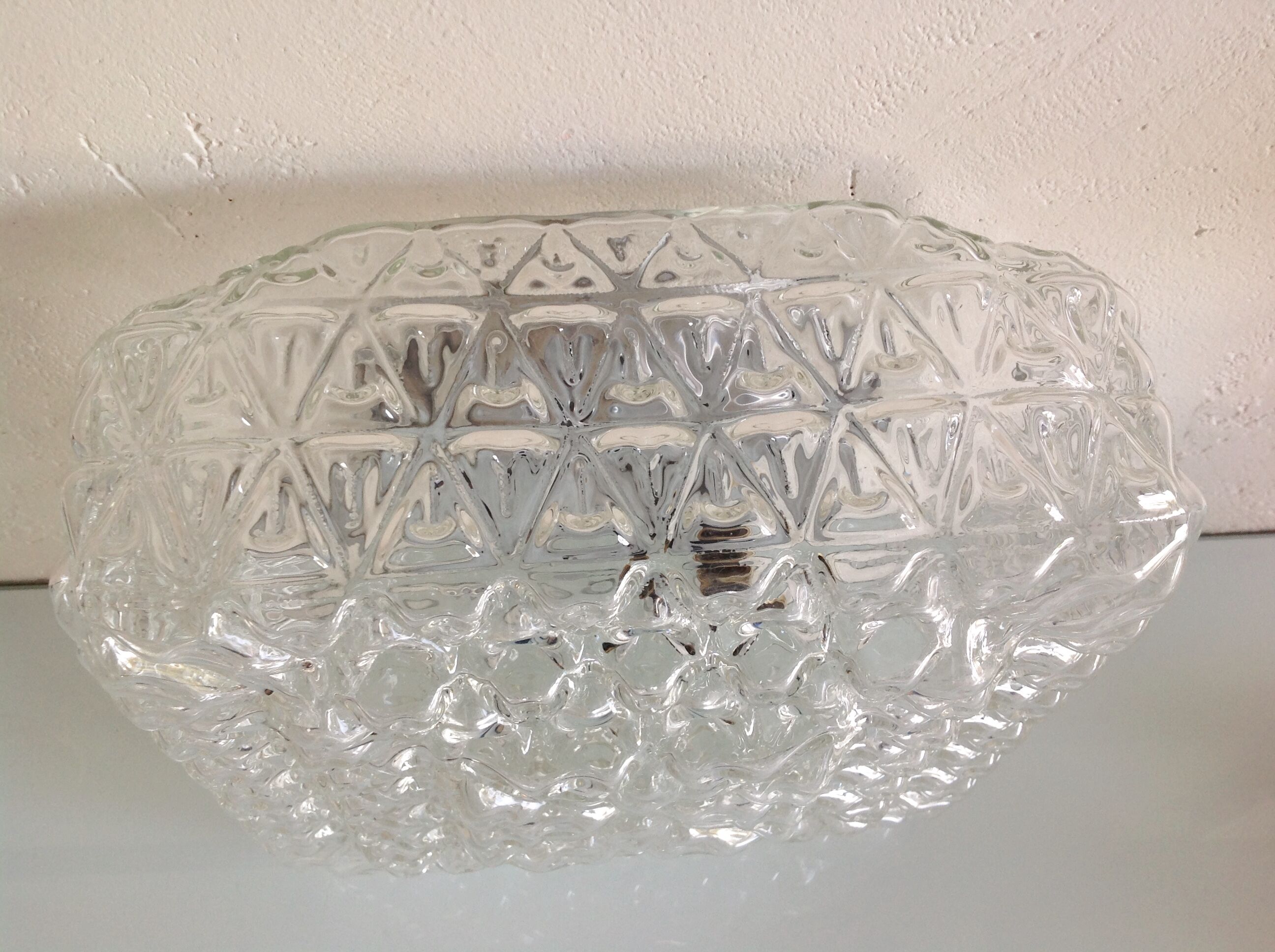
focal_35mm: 35
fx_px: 1287
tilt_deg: -63.3
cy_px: 476
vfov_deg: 40.6
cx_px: 638
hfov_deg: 52.7
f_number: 2.4
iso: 50
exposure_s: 1/20
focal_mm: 4.28
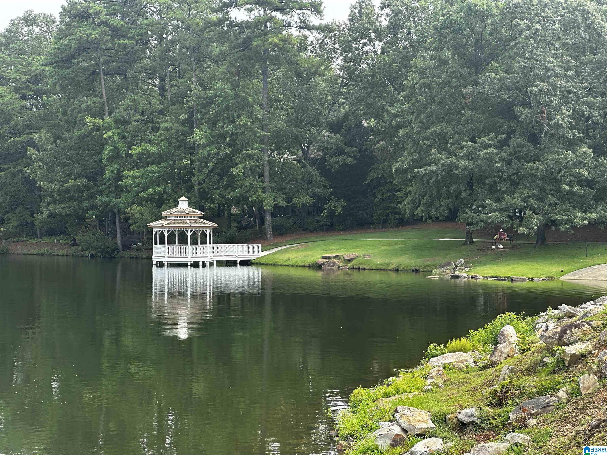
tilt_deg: -0.5
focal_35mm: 77
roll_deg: -0.6
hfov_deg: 25.3
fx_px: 1350
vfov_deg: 19.1
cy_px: 228
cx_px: 304
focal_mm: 9
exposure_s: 1/150
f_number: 2.8
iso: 32
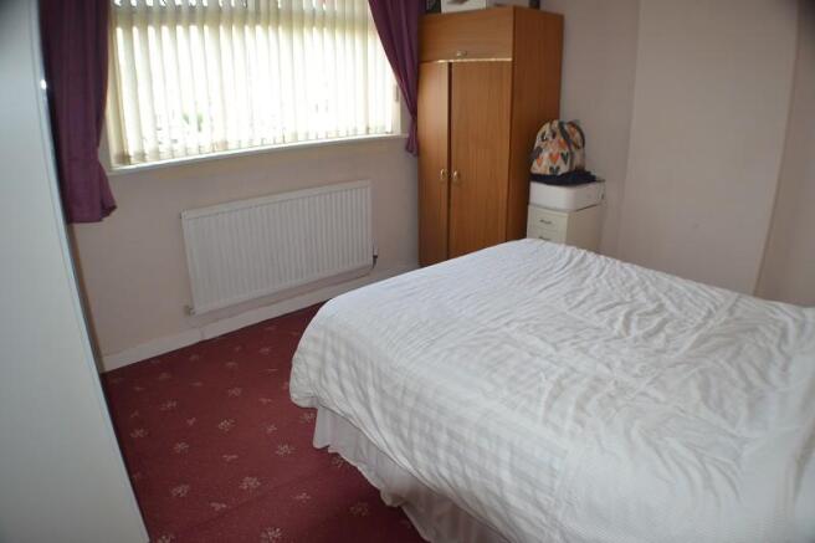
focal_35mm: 30
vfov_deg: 43.6
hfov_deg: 61.9
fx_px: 679
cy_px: 272
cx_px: 408
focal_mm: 20
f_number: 3.8
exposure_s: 1/125
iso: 320
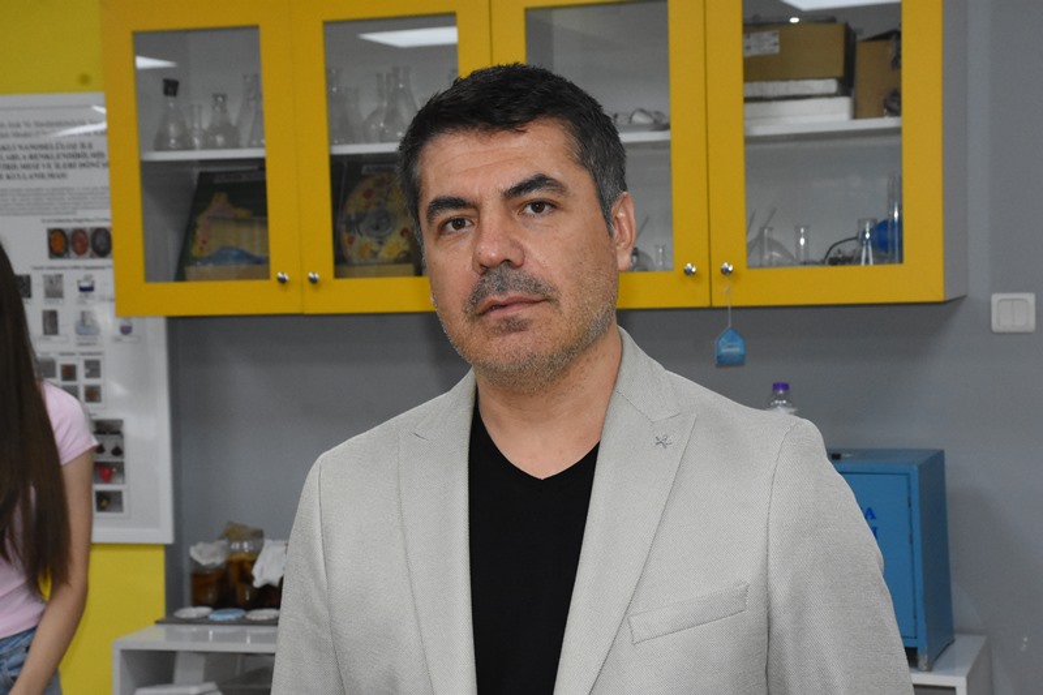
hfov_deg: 31.9
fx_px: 1825
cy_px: 348
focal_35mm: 63
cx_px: 522
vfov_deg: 21.6
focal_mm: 42
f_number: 9
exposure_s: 1/250
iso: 4000
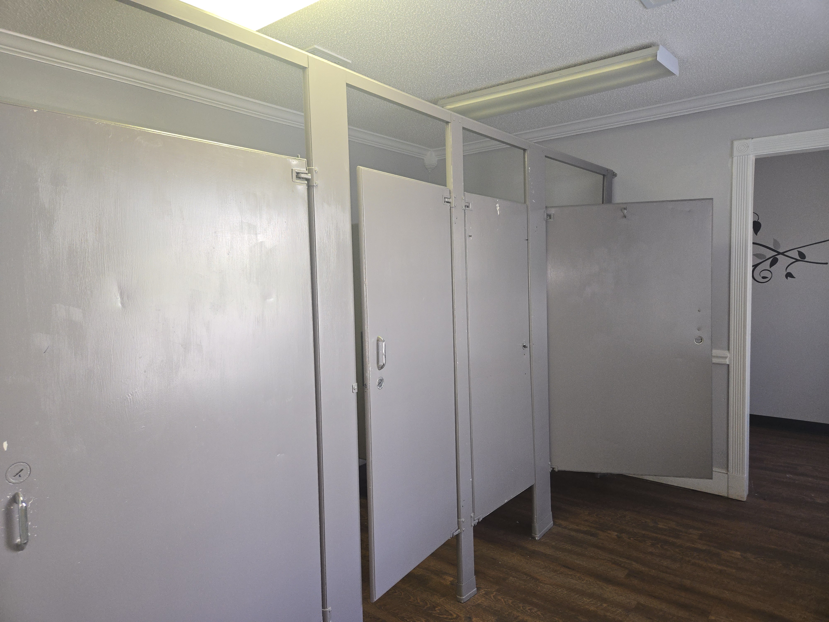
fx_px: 551
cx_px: 414
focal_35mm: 23
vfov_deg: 58.9
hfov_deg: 73.9
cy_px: 311
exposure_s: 1/60
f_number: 1.8
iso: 125
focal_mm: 5.4
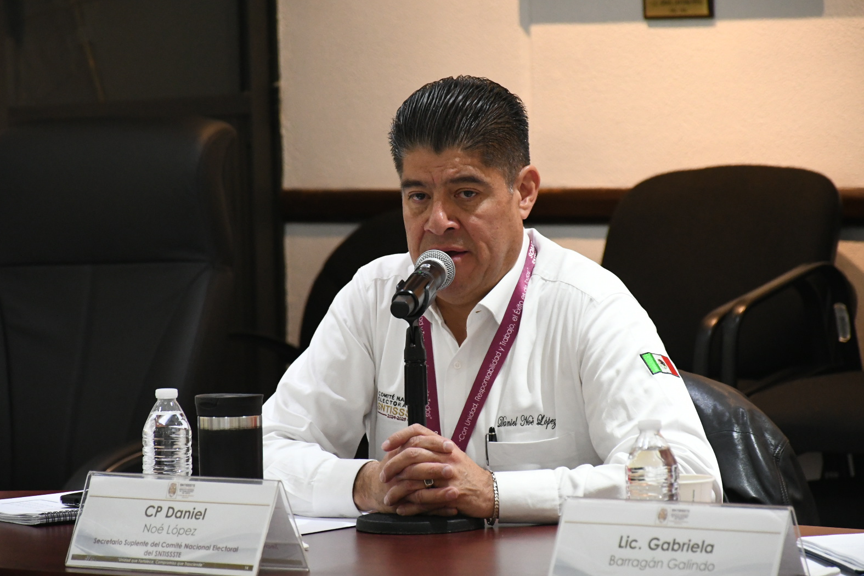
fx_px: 5184
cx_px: 431
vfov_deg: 6.4
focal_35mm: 216
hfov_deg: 9.5
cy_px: 285
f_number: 5.6
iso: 4000
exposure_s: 1/100
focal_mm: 140
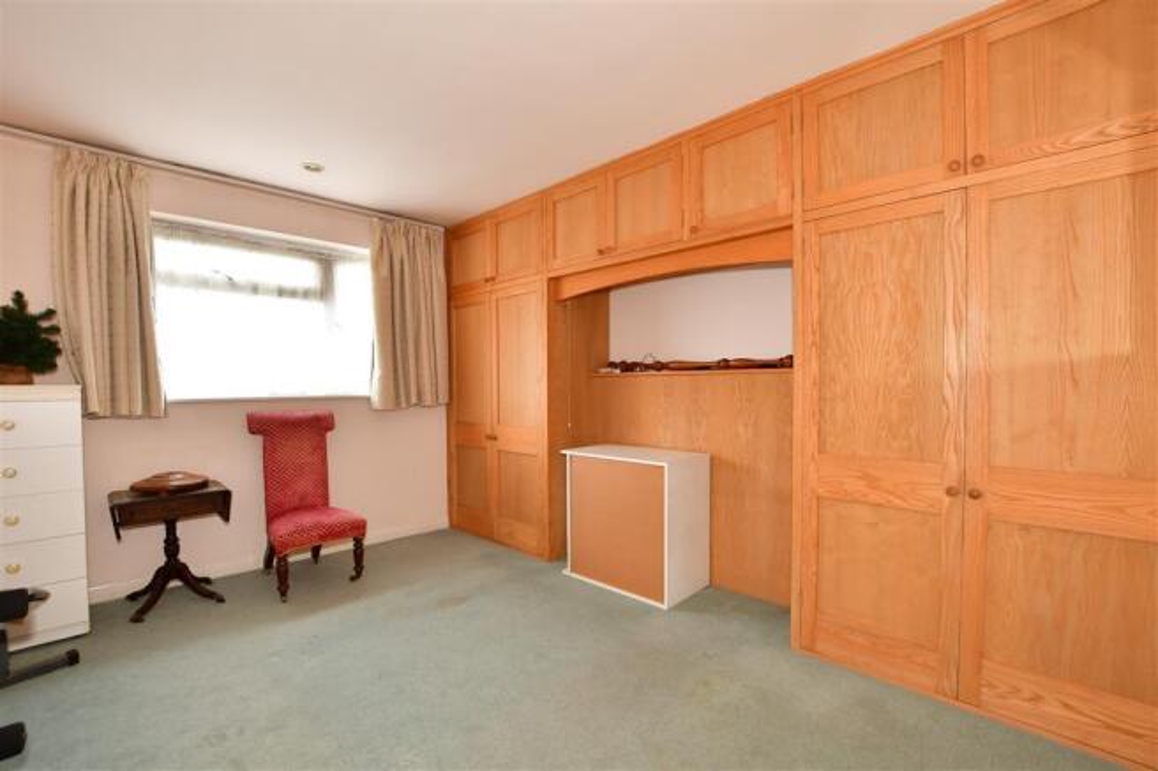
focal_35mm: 15
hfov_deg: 100.4
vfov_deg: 77.3
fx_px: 482
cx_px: 579
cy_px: 386
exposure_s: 1.3
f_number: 7.1
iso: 160
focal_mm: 10
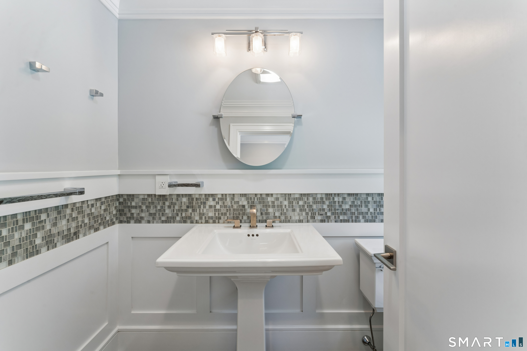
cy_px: 176
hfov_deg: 101.9
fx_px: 214
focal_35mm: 15
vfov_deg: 78.8
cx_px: 264
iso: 400
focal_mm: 14.6
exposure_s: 1/15
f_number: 13
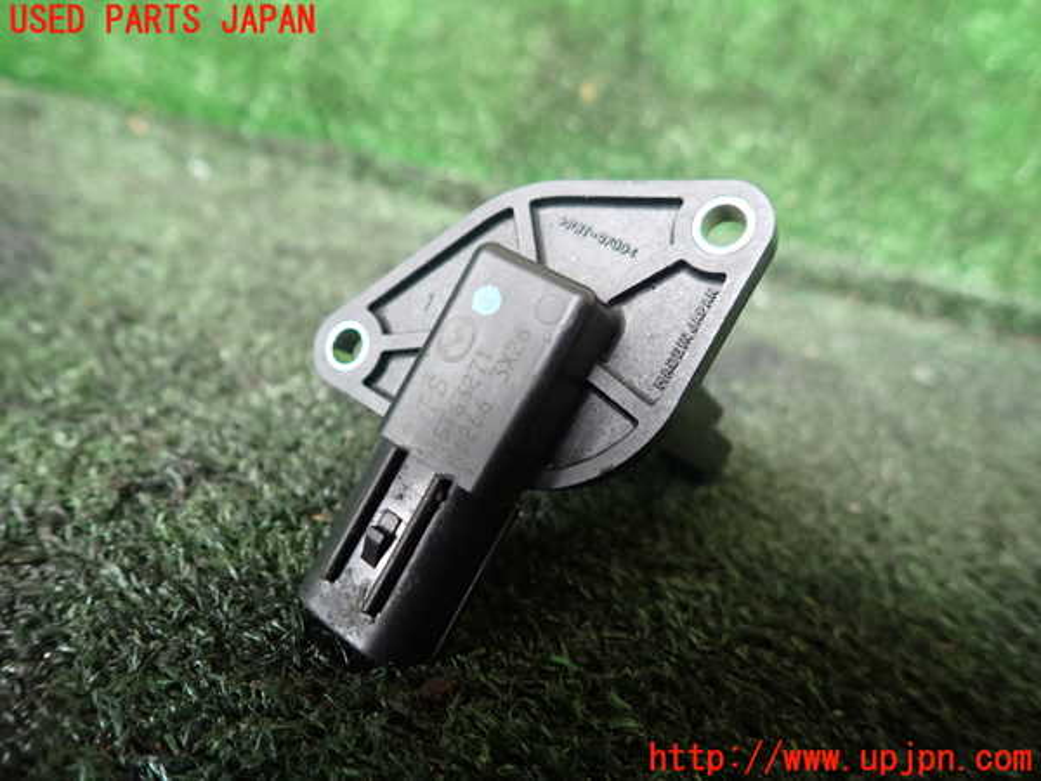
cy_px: 390
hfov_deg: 69.4
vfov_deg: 54.9
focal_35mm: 25
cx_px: 520
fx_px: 752
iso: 320
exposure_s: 1/30
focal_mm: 4.5
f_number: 2
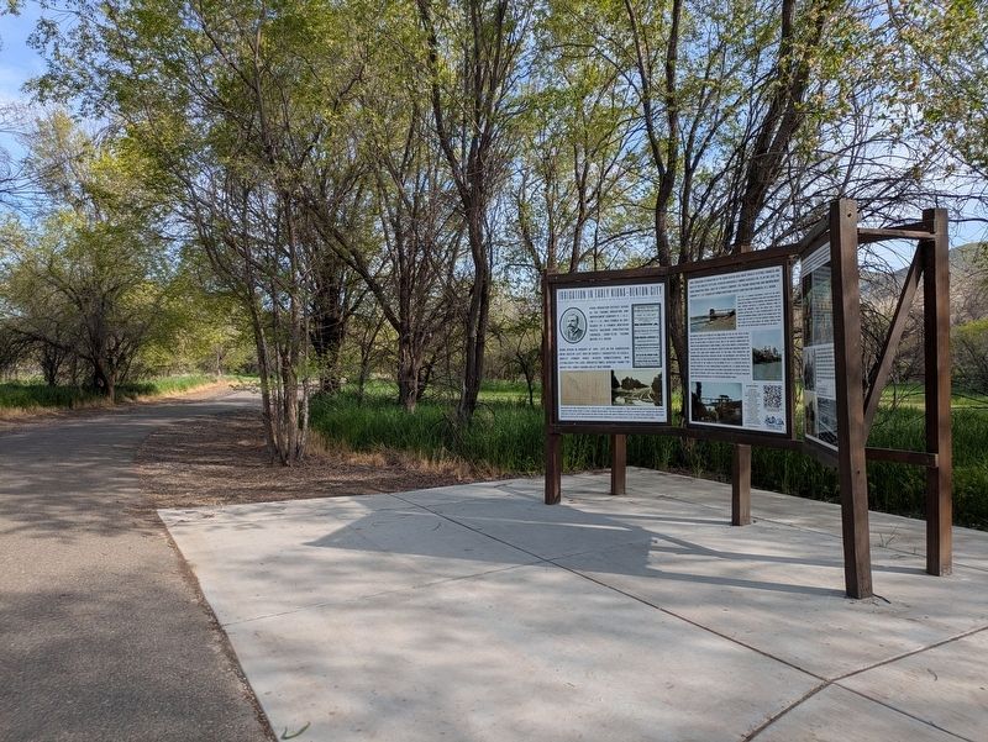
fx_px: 714
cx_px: 494
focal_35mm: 25
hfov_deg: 69.4
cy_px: 371
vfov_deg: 54.9
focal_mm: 5.43
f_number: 1.89
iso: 42
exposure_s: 1/1076
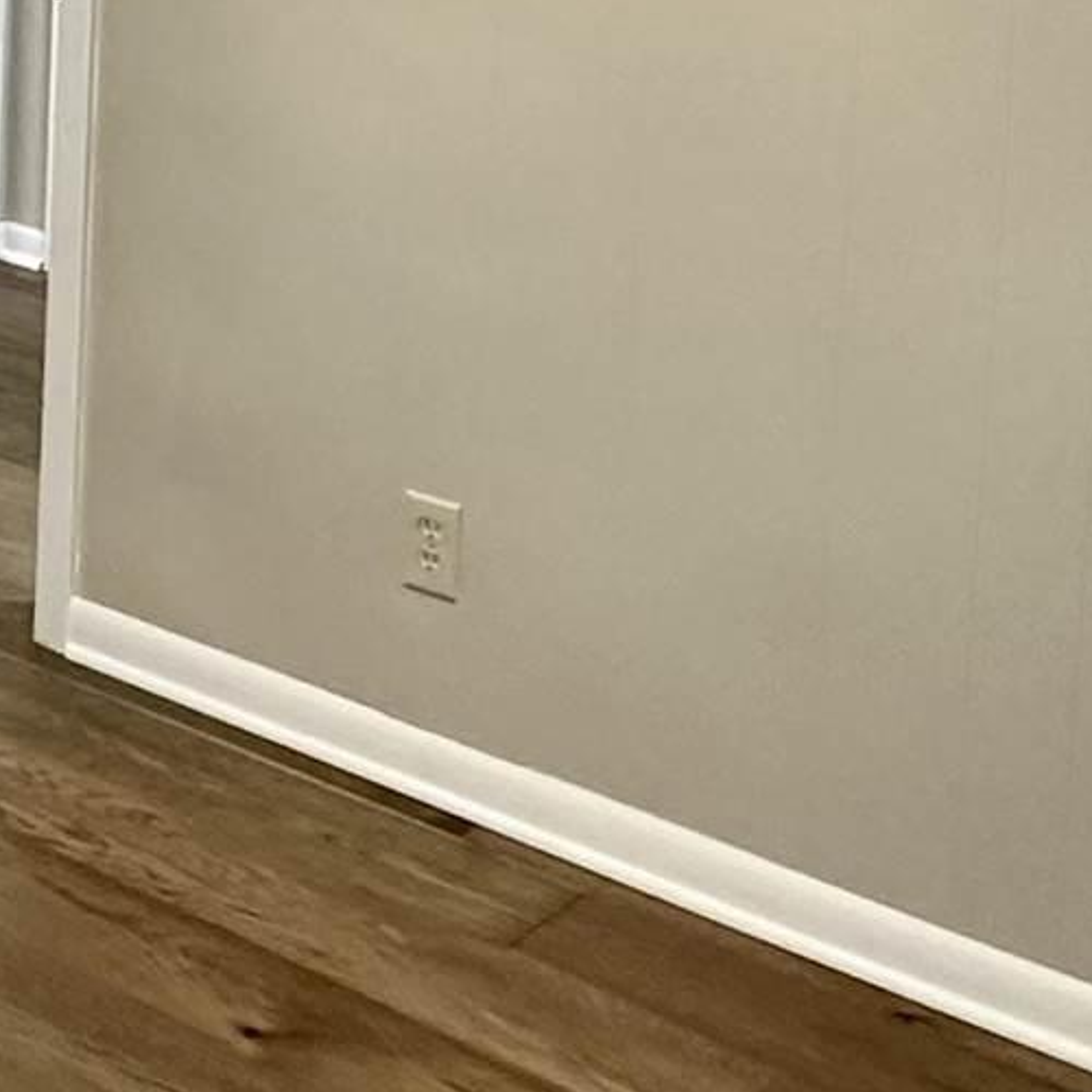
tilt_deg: -6.0
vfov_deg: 21.0
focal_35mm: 76
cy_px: -266
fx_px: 2712
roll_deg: -1.4
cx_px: -332
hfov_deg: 20.7
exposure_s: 1/60
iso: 250
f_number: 2.2
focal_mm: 2.22
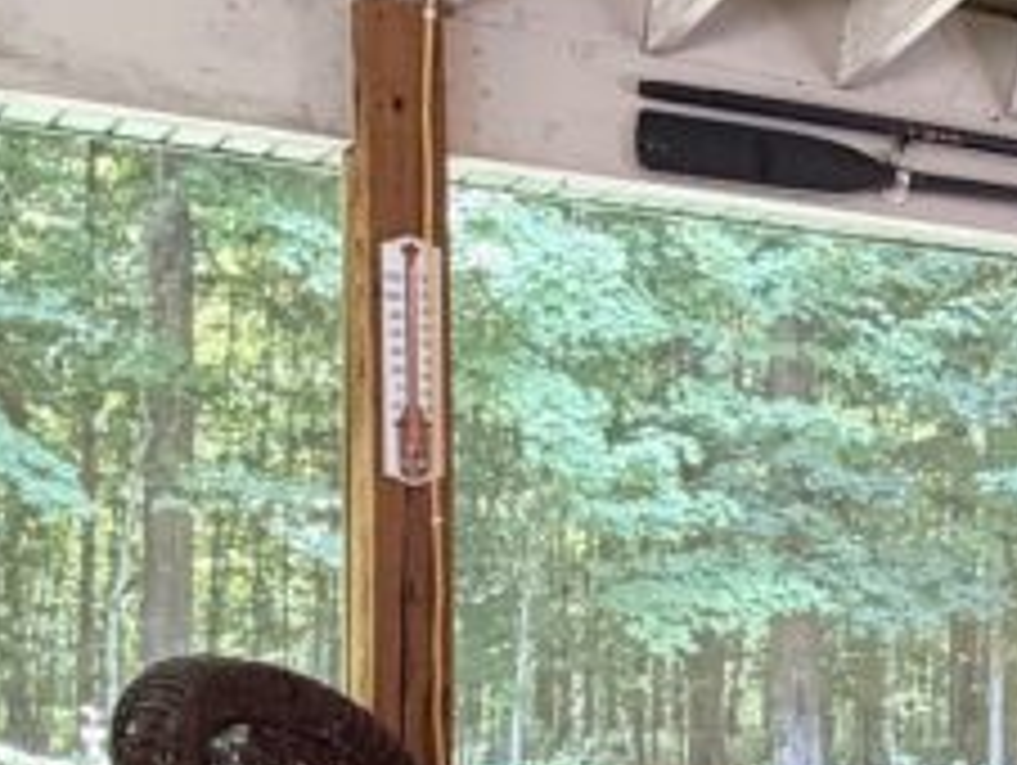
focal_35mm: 66
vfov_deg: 21.8
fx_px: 1941
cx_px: 713
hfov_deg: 29.1
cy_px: 680
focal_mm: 2.22
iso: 250
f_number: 2.2
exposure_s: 1/120
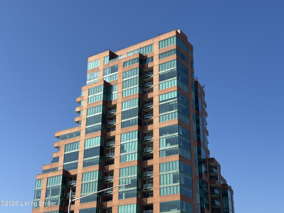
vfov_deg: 28.0
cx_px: 142
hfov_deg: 36.8
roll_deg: -0.1
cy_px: 106
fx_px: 427
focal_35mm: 52
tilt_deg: +24.2
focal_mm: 5.96
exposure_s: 1/3311
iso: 40
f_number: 1.6
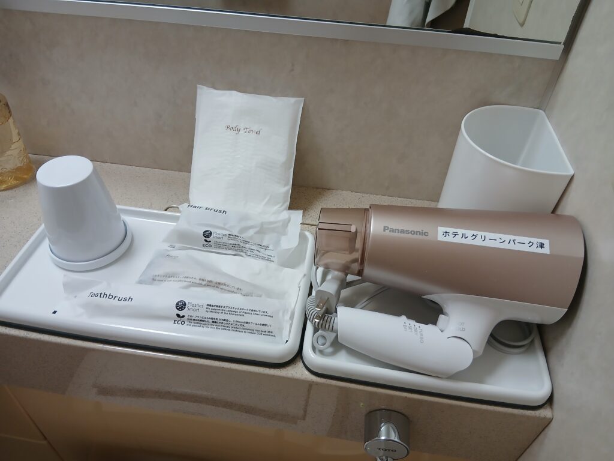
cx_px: 307
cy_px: 230
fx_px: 461
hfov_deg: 67.3
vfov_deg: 53.1
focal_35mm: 26
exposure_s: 1/30
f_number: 1.8
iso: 250
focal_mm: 3.86
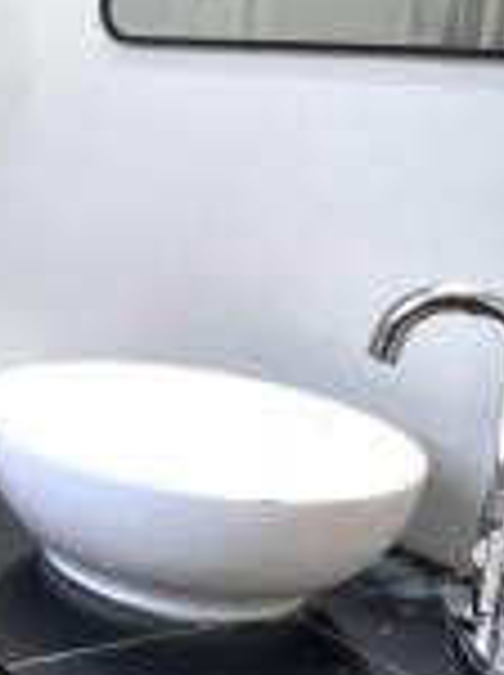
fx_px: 1129
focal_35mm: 58
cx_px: -414
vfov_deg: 33.0
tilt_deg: -10.4
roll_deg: +0.4
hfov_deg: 19.0
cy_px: 227
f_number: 1.8
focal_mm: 1.57
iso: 160
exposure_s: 1/120
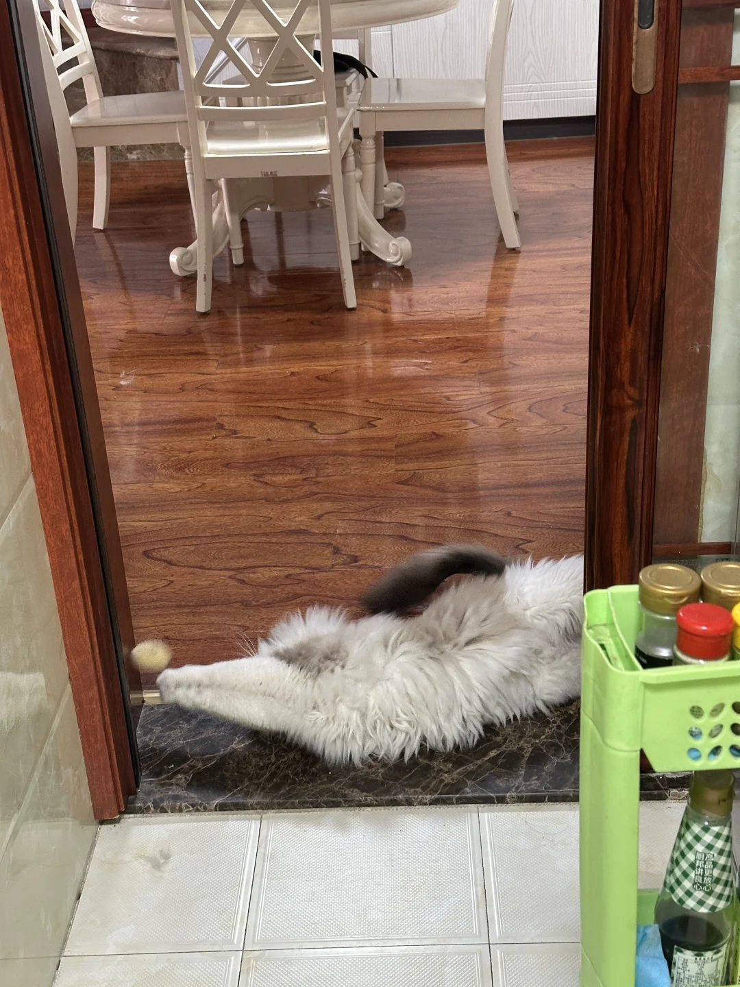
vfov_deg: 39.7
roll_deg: +1.8
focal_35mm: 48
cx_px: 370
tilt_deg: -26.3
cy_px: 494
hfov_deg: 30.3
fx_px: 1368
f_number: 1.78
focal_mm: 6.86
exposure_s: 1/50
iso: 250
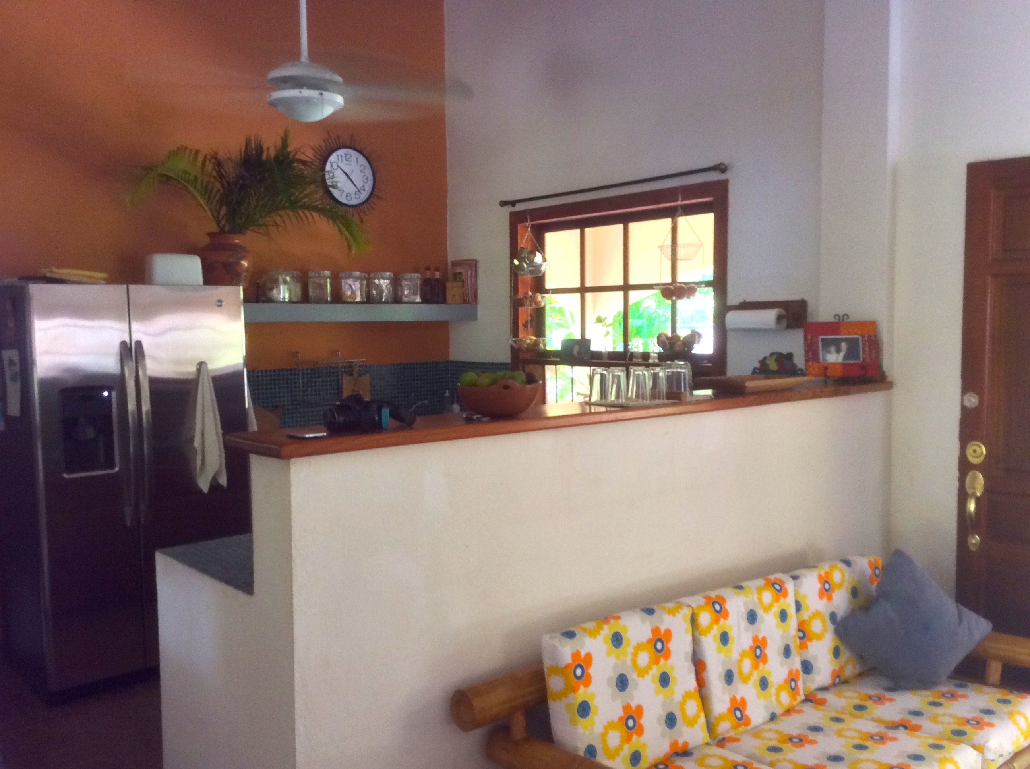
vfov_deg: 44.1
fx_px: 951
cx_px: 515
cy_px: 384
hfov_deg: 56.9
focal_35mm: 32
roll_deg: +3.1
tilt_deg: -4.0
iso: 100
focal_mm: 3.3
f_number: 2.4
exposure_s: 1/24
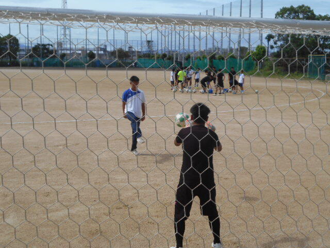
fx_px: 419
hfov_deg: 42.9
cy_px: 124
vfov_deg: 32.9
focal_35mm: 44
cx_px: 165
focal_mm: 7.7
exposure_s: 1/1000
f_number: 4.2
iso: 80
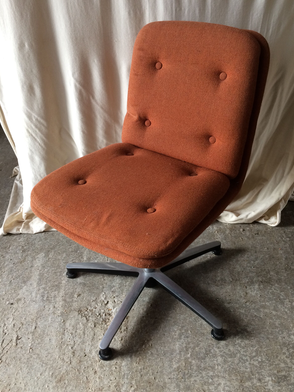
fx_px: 340
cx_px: 150
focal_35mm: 30
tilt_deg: -37.8
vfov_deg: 60.0
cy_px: 192
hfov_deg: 46.8
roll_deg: +1.3
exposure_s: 1/33
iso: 64
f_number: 2.2
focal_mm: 4.15
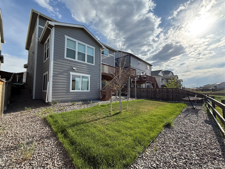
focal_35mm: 14
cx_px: 112
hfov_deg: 102.1
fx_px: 91
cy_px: 84
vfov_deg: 85.7
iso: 64
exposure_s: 1/1312
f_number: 2.2
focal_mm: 2.22
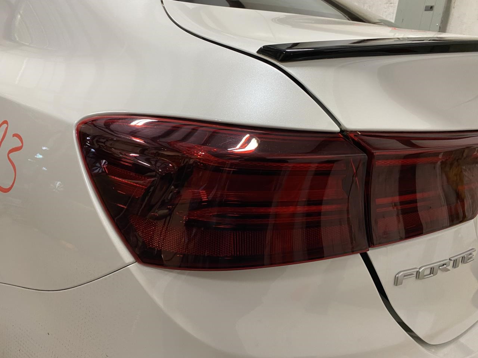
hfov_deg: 67.3
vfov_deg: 53.1
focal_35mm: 26
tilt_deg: -22.6
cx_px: 239
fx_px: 359
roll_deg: -2.8
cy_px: 179
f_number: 1.8
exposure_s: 1/60
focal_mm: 4.25
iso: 160
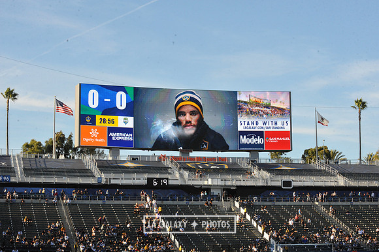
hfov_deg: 24.8
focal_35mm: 82
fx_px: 863
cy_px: 126
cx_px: 190
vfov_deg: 16.6
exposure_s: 1/800
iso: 1600
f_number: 14
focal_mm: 82
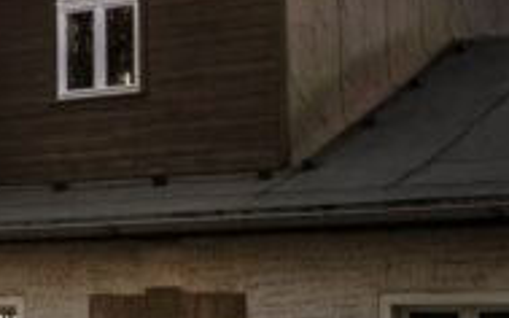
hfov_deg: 17.1
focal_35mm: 112
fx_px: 1553
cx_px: -215
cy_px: -16
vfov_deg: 11.5
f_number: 8
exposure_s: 1/125
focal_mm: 18
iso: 100
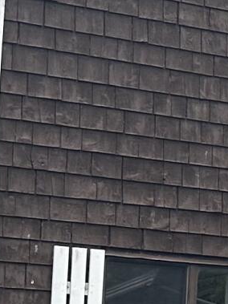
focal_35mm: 190
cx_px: 1030
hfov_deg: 6.0
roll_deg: -1.0
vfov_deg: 10.3
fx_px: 1670
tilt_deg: +5.6
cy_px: 337
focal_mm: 6.86
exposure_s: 1/1916
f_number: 1.78
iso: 80
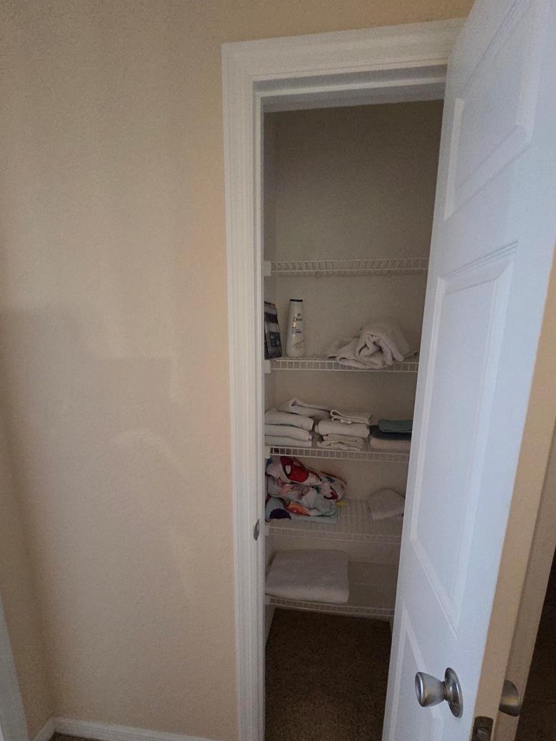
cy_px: 415
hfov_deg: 81.7
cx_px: 287
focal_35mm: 15
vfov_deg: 97.7
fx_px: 321
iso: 1250
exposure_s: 1/40
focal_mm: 2.2
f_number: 2.2
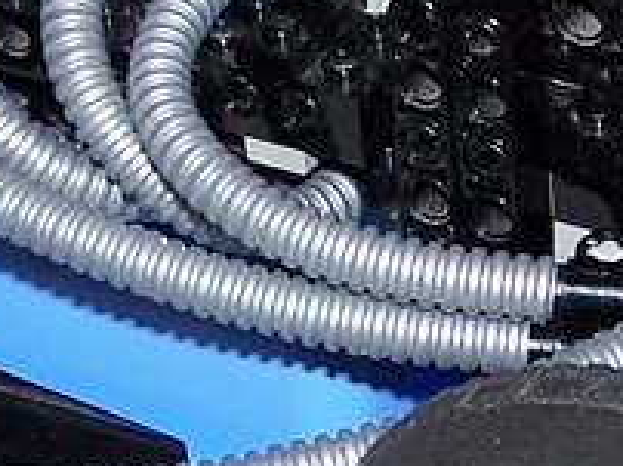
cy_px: 256
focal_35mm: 193
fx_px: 3469
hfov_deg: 10.3
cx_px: 302
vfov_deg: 7.7
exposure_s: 1/60
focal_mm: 6.3
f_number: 2.8
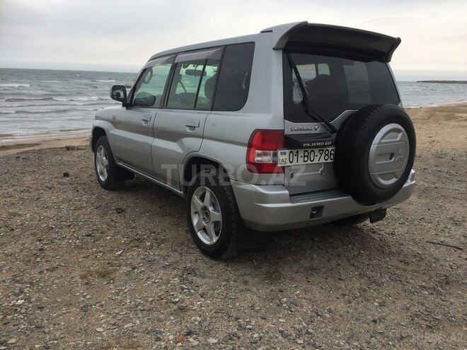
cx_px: 234
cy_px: 175
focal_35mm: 29
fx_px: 391
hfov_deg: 61.7
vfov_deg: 48.2
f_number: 2.2
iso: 32
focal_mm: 4.15
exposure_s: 1/1319
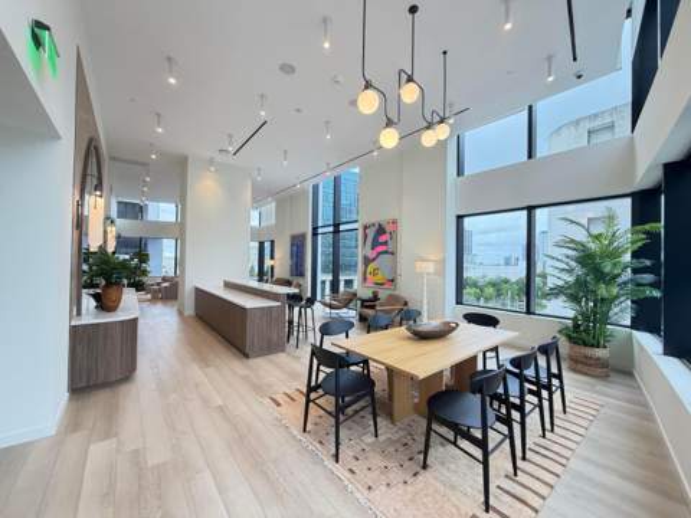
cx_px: 346
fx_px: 279
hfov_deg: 102.1
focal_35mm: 14
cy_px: 259
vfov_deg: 85.7
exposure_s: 1/120
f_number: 2.2
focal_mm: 2.22
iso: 320
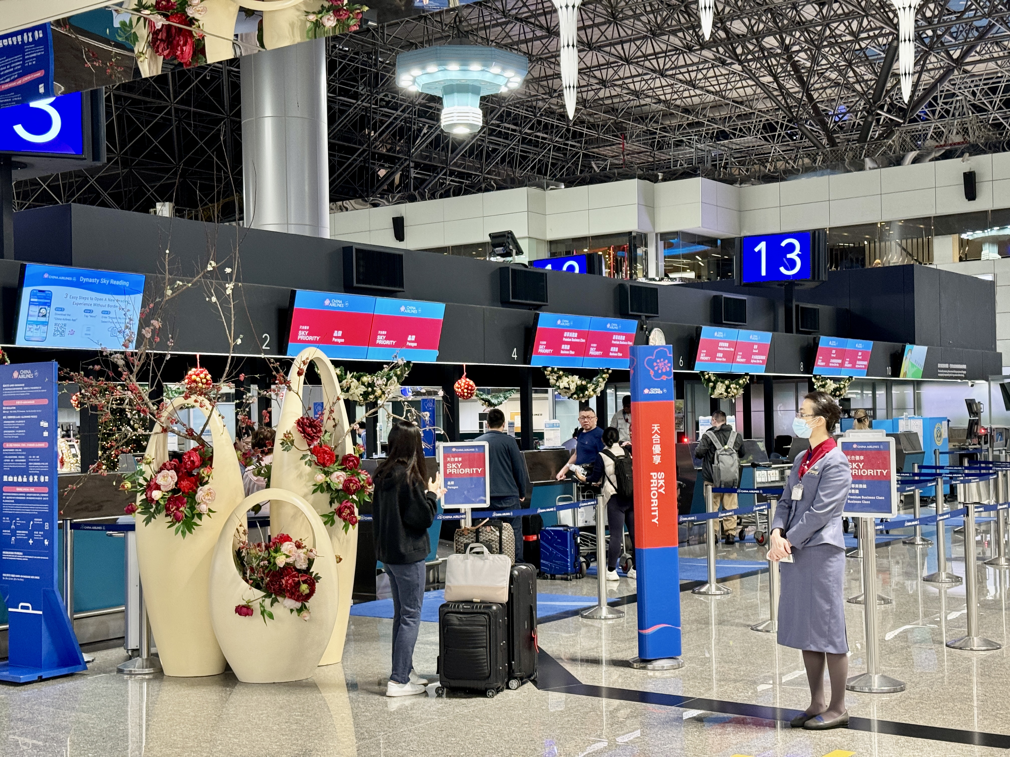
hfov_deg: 39.7
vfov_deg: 30.3
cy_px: 378
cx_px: 505
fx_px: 1401
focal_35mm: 48
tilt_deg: -0.2
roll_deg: +0.8
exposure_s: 1/40
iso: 200
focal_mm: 6.86
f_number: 1.78
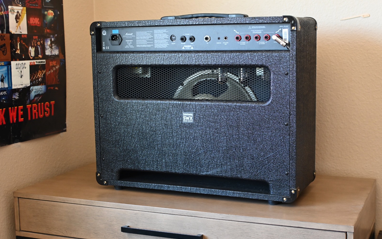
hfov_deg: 37.2
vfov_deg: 23.8
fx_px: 568
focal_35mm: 55
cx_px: 193
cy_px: 122
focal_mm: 35
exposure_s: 1/125
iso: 1250
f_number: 2.8
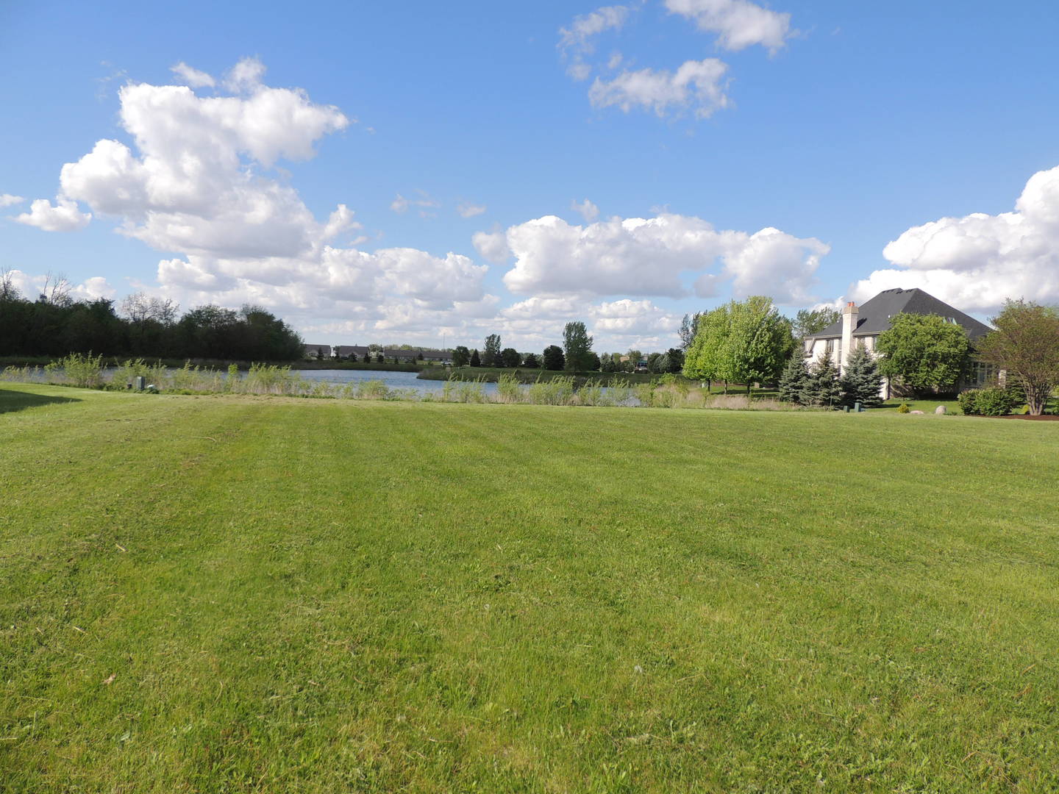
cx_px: 530
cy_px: 397
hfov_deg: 71.6
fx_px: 734
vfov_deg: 56.8
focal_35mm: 24
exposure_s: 1/1250
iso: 100
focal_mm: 4.3
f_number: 3
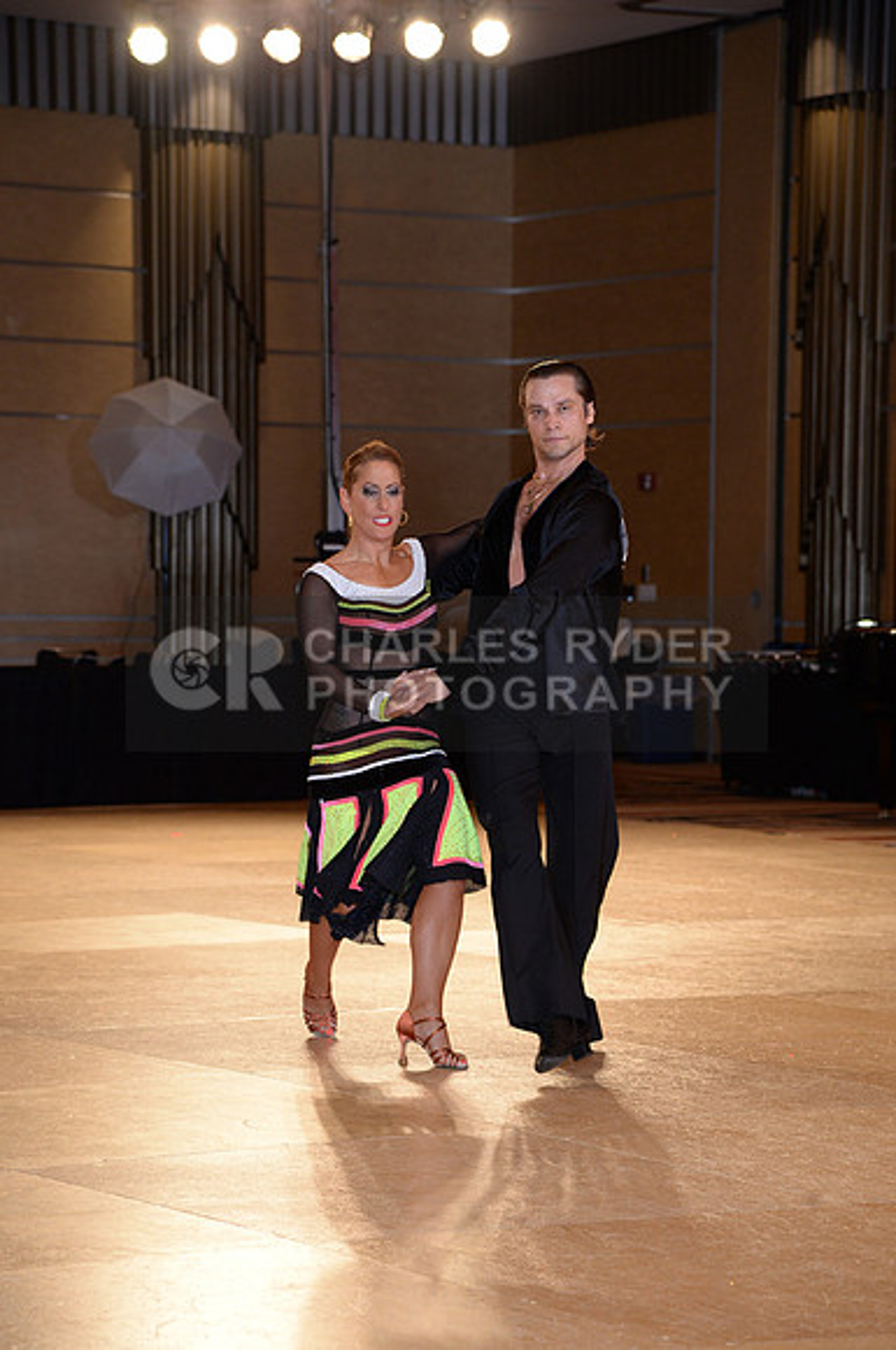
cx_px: 448
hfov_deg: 11.4
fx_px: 4493
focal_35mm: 120
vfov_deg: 17.1
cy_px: 675
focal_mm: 120
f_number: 5.6
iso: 1600
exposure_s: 1/250
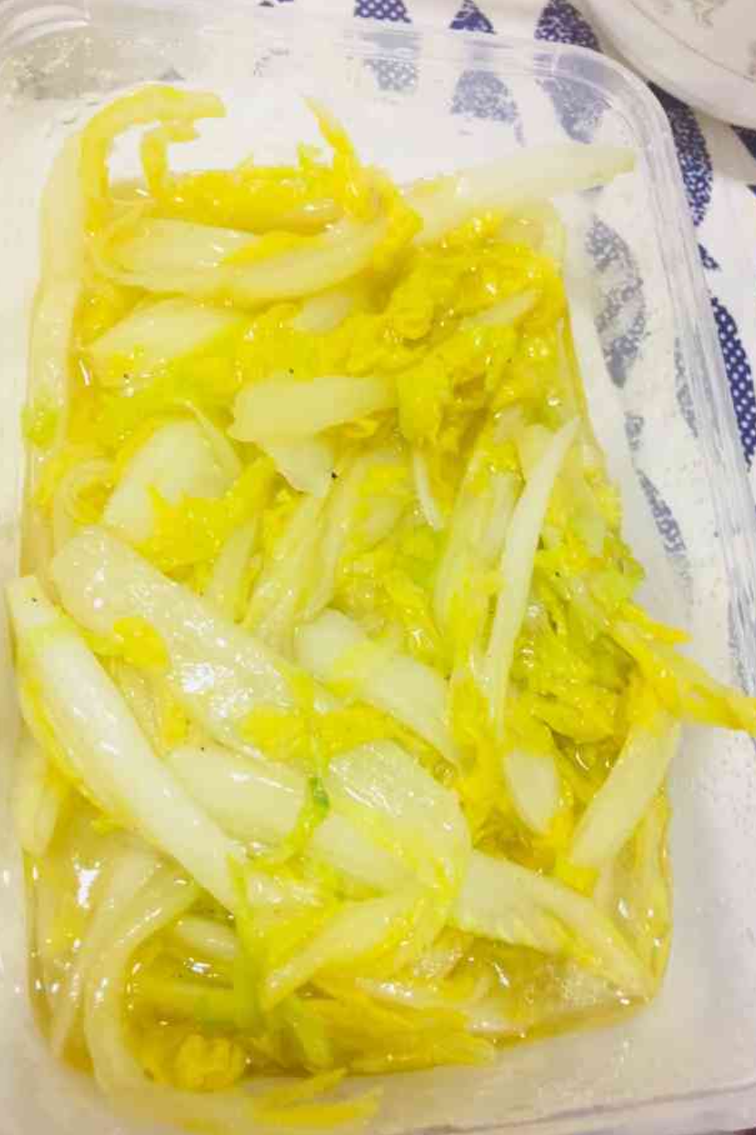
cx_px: 371
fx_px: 977
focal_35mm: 31
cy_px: 581
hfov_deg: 42.3
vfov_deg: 60.3
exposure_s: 1/17
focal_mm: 4.15
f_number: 2.2
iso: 50
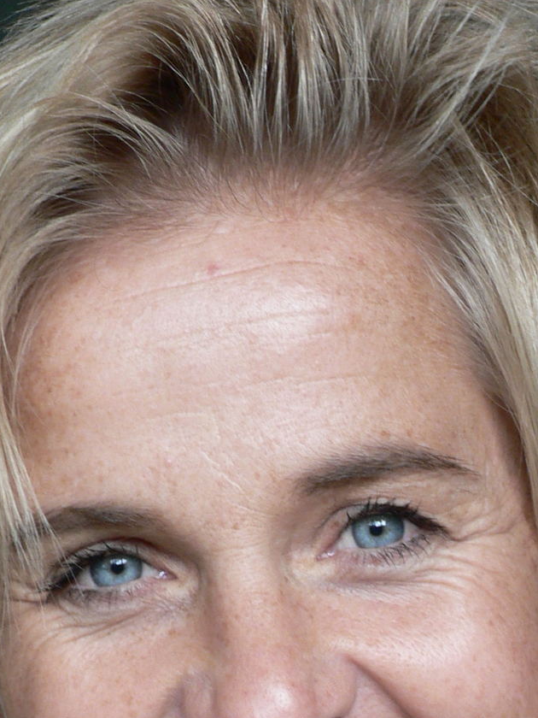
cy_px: 681
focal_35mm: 231
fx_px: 4787
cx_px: 430
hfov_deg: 6.4
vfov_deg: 8.5
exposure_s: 1/40
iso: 100
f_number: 3.2
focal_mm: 15.2
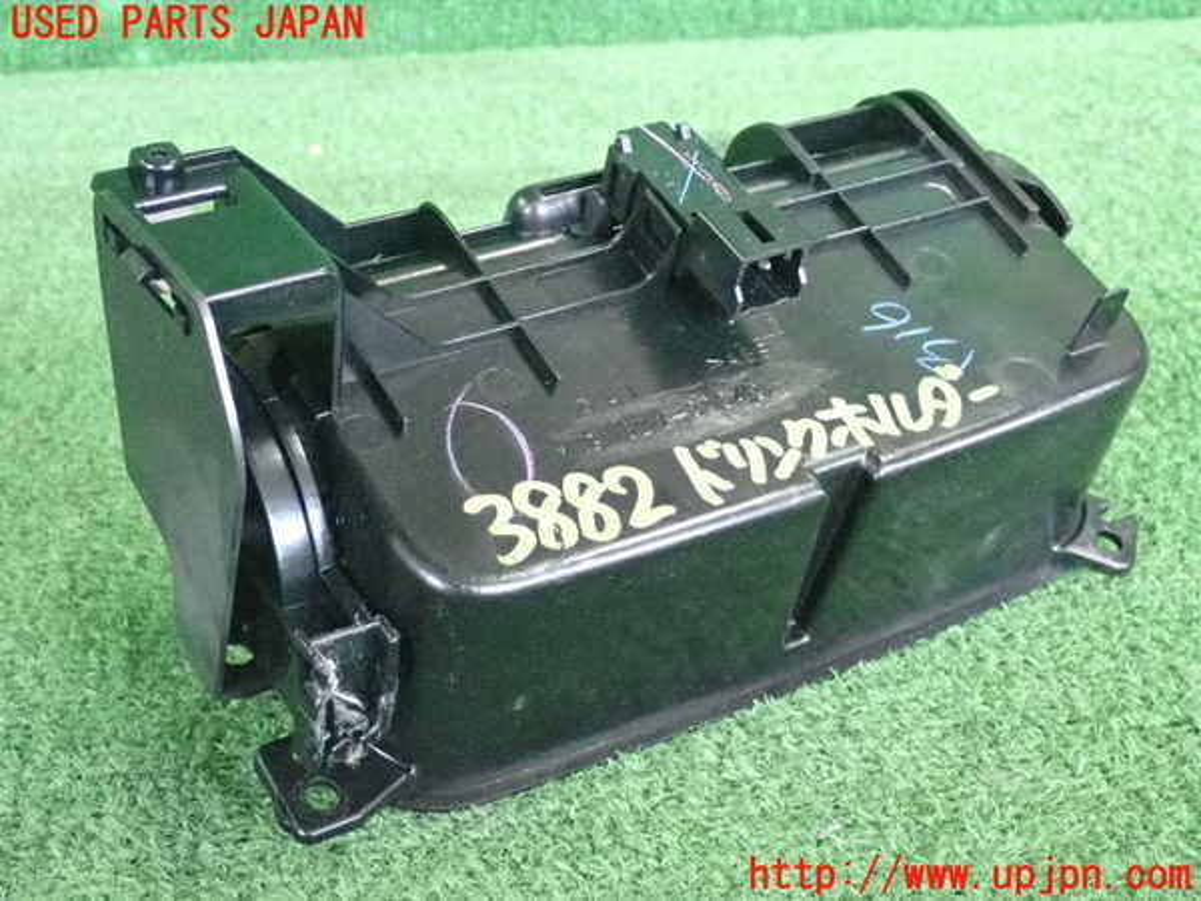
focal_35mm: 58
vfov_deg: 25.2
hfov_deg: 33.2
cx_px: 600
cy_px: 450
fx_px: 2012
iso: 4000
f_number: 3.5
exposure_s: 1/125
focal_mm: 10.35
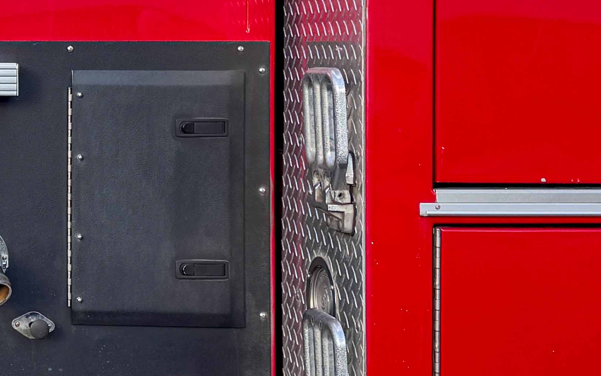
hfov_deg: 21.7
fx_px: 1442
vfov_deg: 14.7
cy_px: 62
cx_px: -131
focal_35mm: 88
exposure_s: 1/800
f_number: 1.8
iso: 80
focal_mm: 6.76
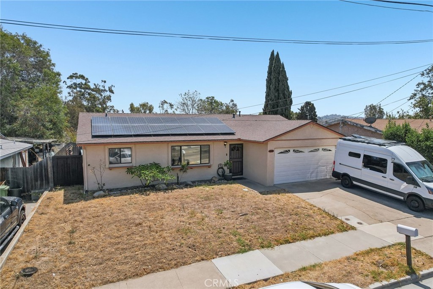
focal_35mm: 22
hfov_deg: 78.6
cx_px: 216
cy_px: 144
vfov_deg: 57.2
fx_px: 265
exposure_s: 1/730
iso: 110
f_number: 2.8
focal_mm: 8.4
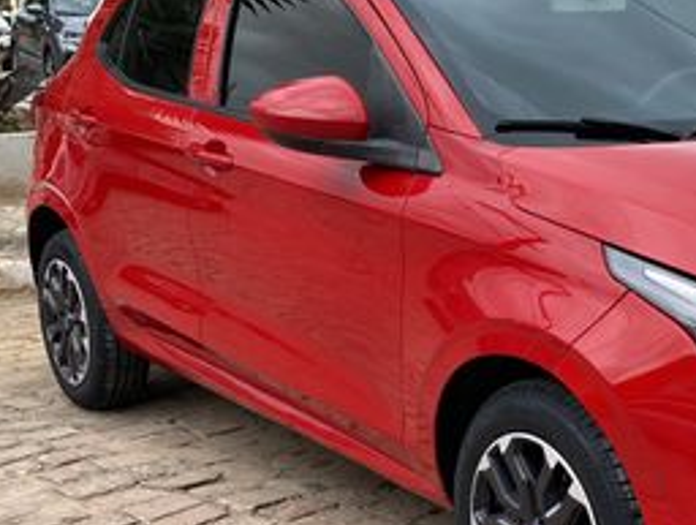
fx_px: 1108
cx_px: 614
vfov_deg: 26.6
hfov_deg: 33.2
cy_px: 299
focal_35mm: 55
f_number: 1.8
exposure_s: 1/59
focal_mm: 4.25
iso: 50
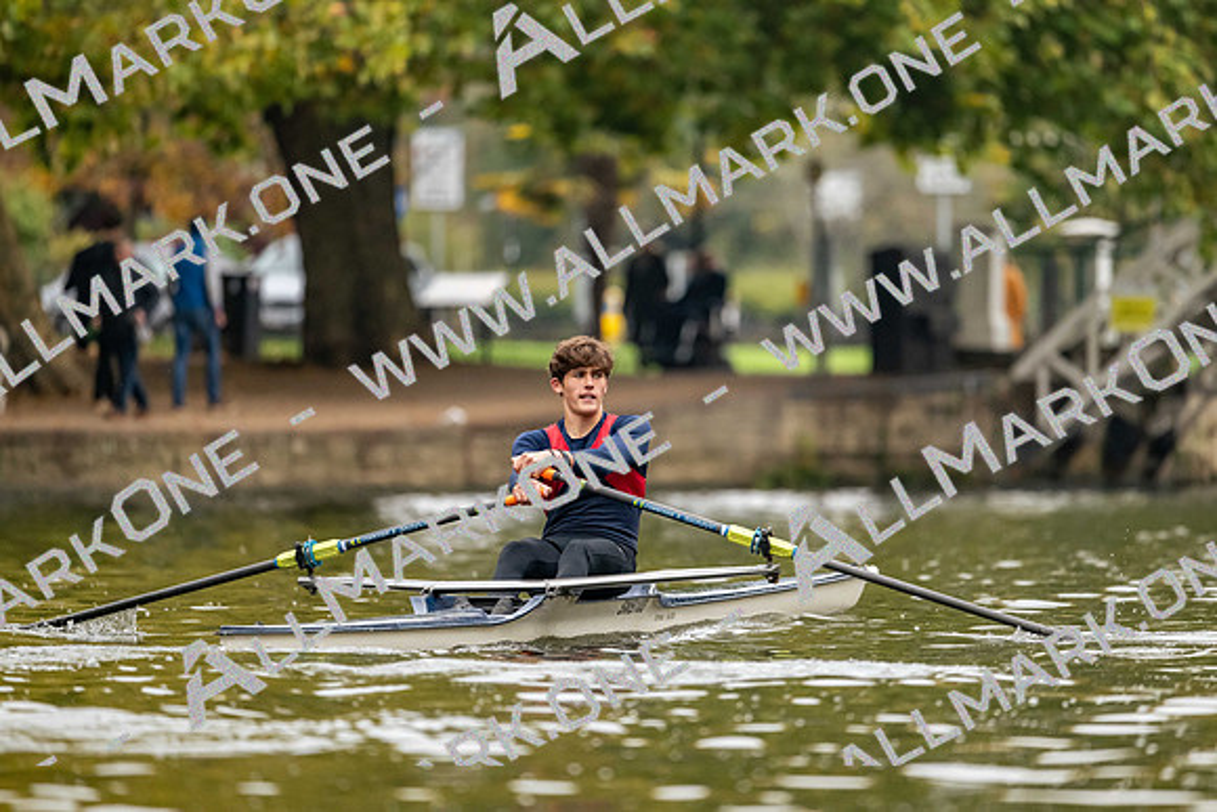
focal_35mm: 400
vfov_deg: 3.4
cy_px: 406
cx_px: 608
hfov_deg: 5.2
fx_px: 13525
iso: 3200
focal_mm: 400
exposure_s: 1/2000
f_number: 4.5
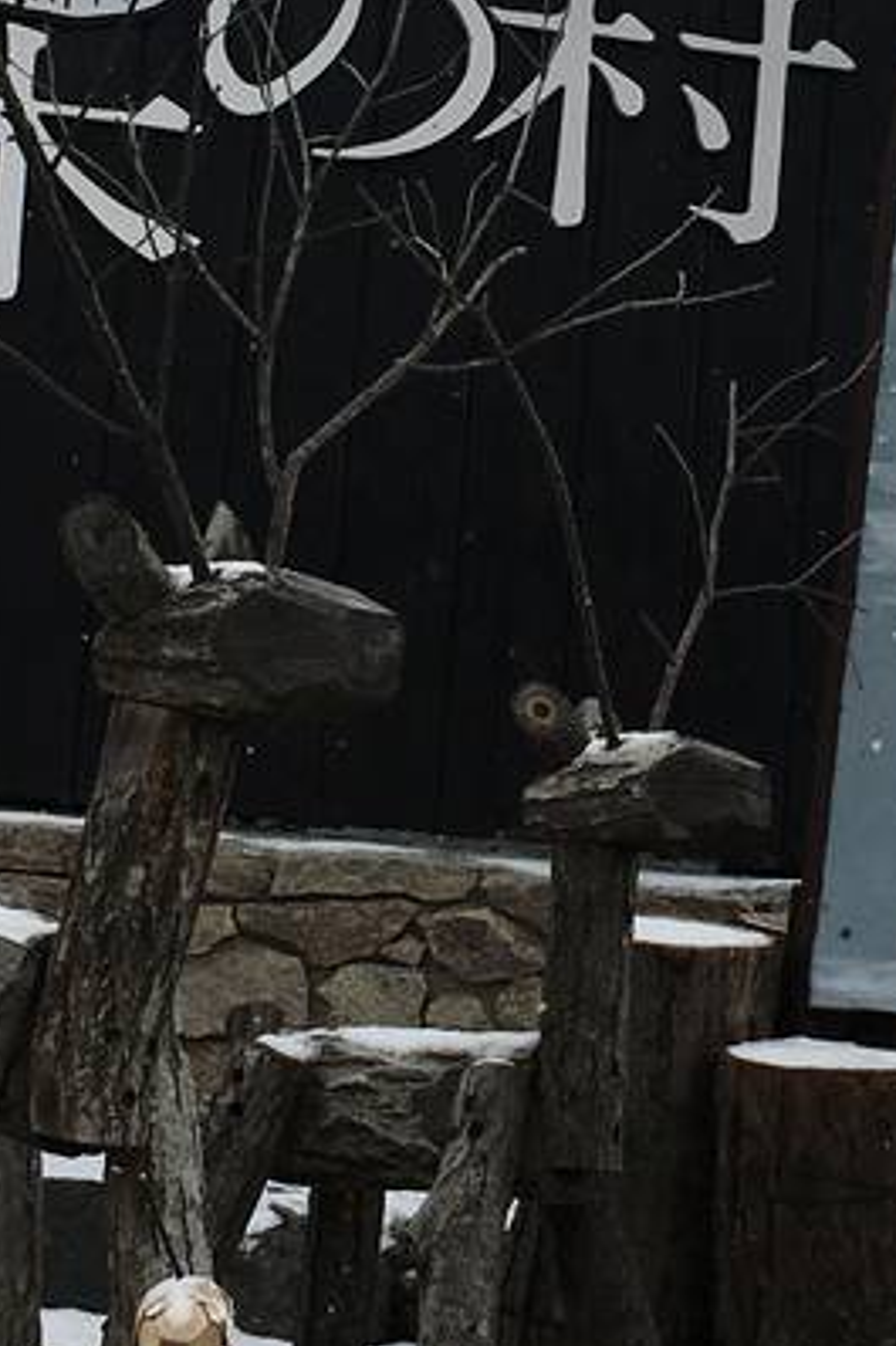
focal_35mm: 97
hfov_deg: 14.1
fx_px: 3624
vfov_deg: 20.8
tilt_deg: +13.3
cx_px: 514
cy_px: 311
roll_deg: -2.6
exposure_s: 1/1350
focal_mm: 4.15
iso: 25
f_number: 2.2
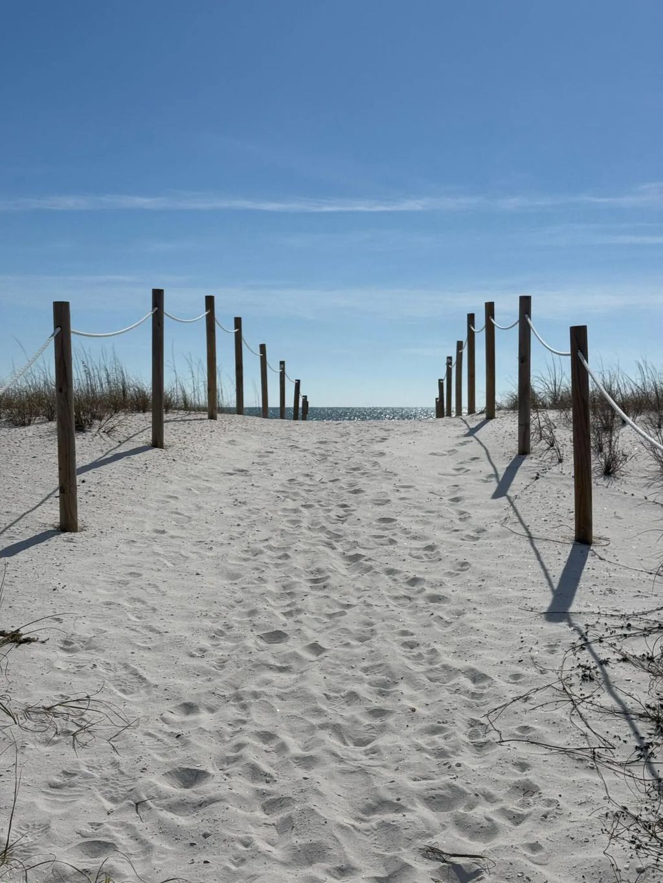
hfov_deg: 30.3
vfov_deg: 39.7
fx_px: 1226
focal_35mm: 48
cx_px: 332
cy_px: 442
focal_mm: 6.76
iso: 50
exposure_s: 1/16129
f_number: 1.78
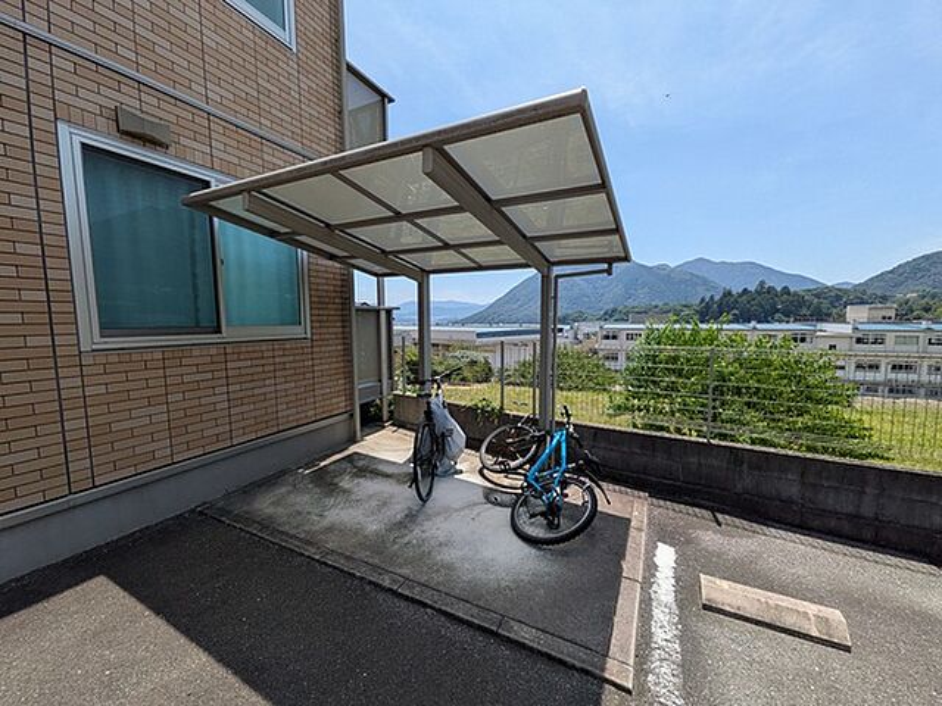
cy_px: 353
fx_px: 381
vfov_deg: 85.7
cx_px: 471
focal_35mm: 14
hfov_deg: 102.1
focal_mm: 1.85
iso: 49
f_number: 2.2
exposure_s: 1/1605
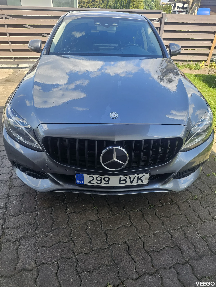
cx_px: 108
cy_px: 144
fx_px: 191
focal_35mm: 23
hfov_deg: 58.9
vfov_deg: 73.9
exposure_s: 1/225
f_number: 1.7
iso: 20
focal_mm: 6.3
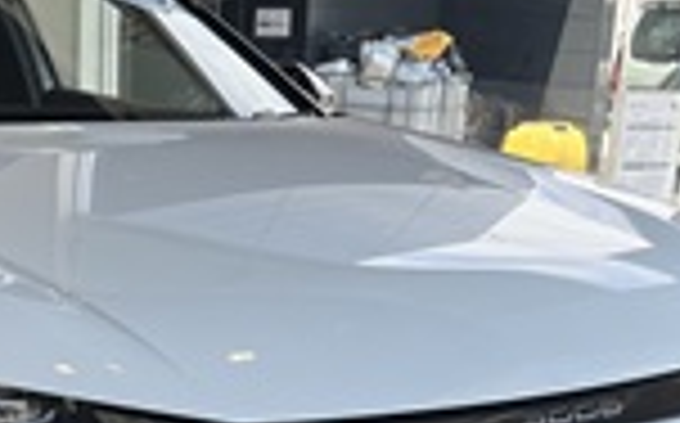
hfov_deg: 24.8
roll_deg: -1.3
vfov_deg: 15.5
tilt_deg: -15.2
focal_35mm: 82
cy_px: 461
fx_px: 1518
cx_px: 131
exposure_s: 1/766
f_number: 1.6
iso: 50
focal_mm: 5.1
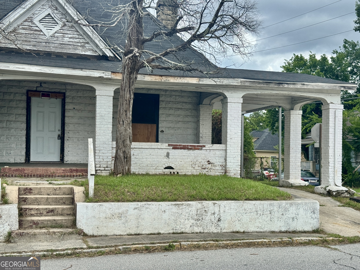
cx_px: 180
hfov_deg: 39.7
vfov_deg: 30.3
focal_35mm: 48
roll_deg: +0.0
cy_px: 135
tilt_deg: +2.0
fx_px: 499
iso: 64
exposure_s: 1/2513
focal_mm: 6.76
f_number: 1.78
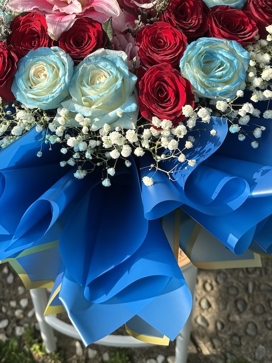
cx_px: 109
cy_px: 74
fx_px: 472
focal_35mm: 45
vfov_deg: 40.4
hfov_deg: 32.1
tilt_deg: -48.6
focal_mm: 6.76
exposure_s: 1/1524
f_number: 1.78
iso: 80
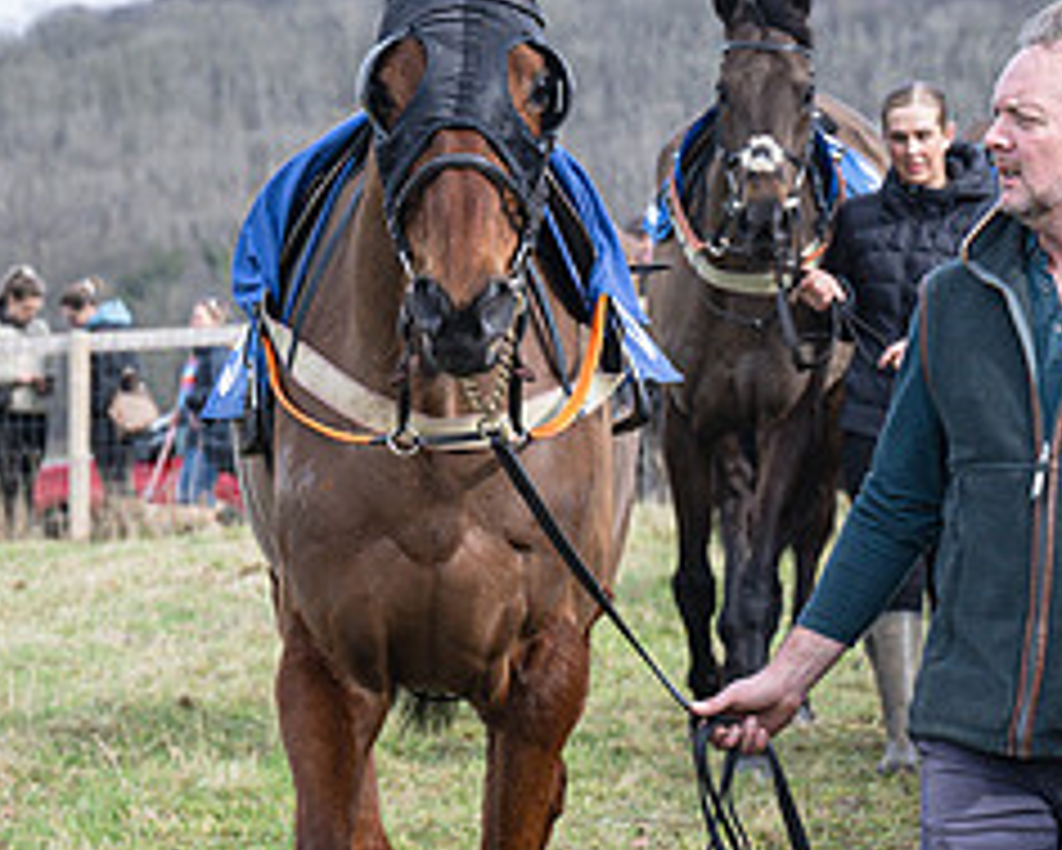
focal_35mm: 282
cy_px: 423
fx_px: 8867
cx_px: 814
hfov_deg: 6.8
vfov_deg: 5.5
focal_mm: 70
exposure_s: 1/500
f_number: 5
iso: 200
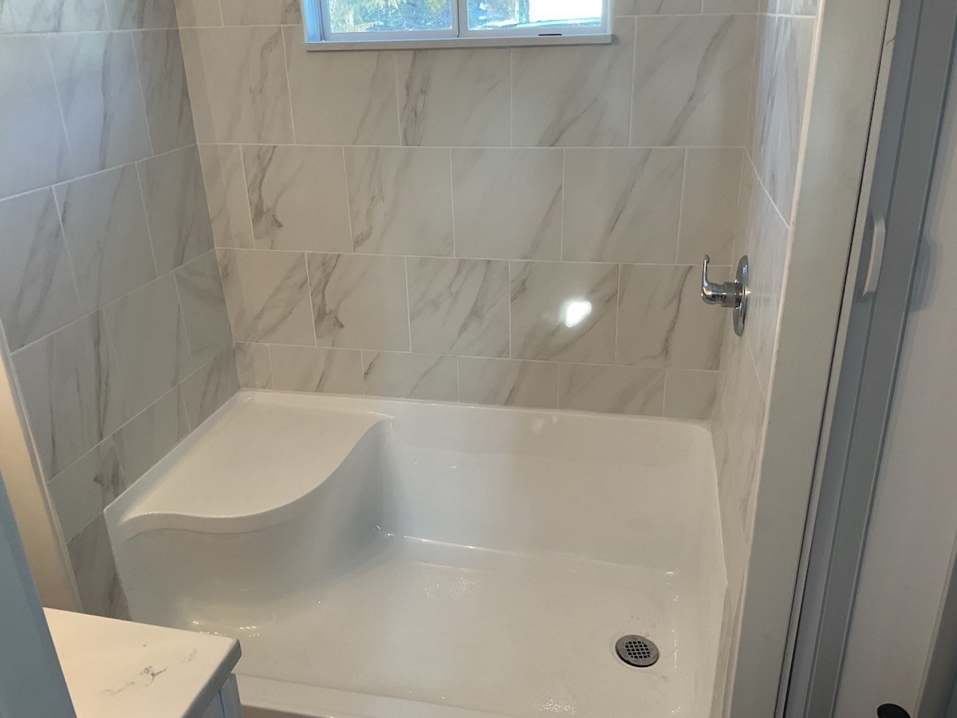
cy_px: 359
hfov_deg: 61.7
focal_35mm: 29
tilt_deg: -24.0
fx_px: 802
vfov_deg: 48.2
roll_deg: +0.9
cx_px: 478
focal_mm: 3
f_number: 1.8
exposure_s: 1/60
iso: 40
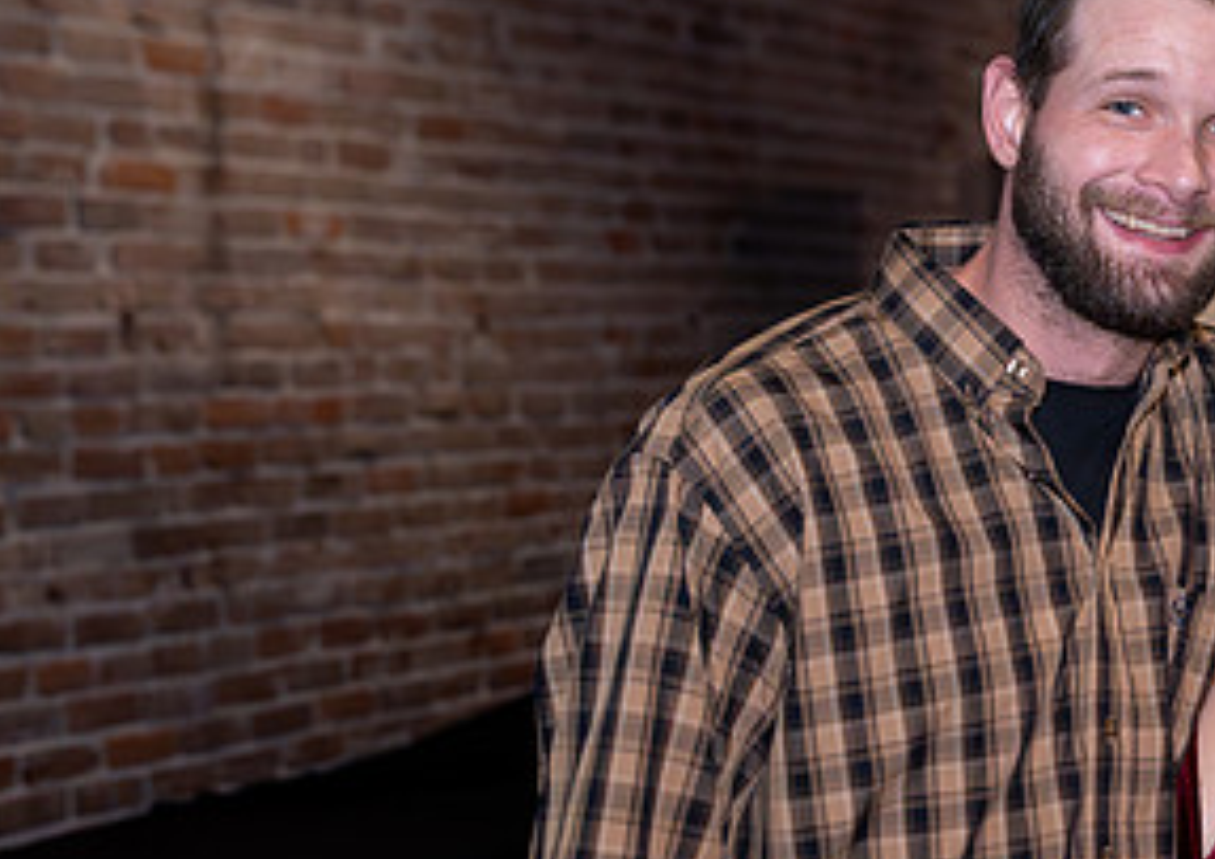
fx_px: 3371
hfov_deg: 19.5
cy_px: 637
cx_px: 1353
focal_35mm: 98
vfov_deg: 14.5
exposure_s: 1/400
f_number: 2.8
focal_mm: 38
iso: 6400
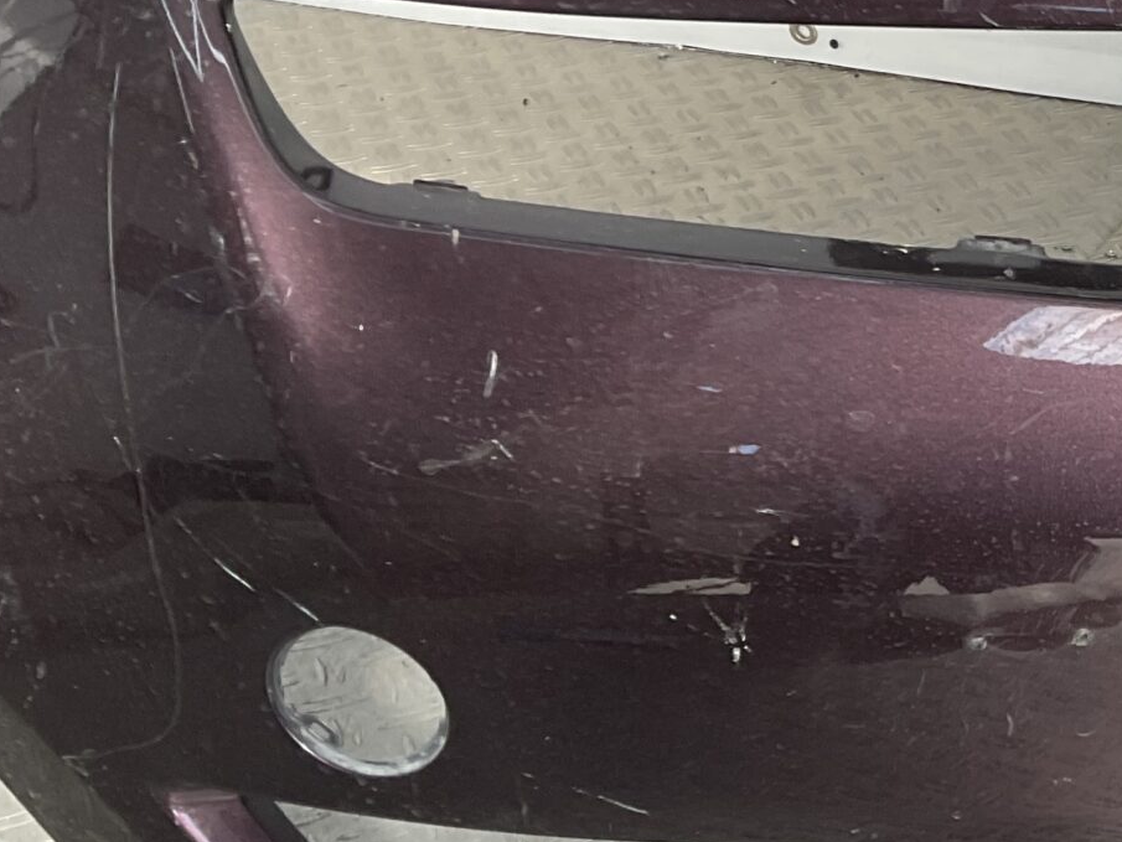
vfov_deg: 18.0
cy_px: 351
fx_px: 2658
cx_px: 1493
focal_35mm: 82
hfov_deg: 21.4
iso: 16
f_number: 1.8
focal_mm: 3
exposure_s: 1/281
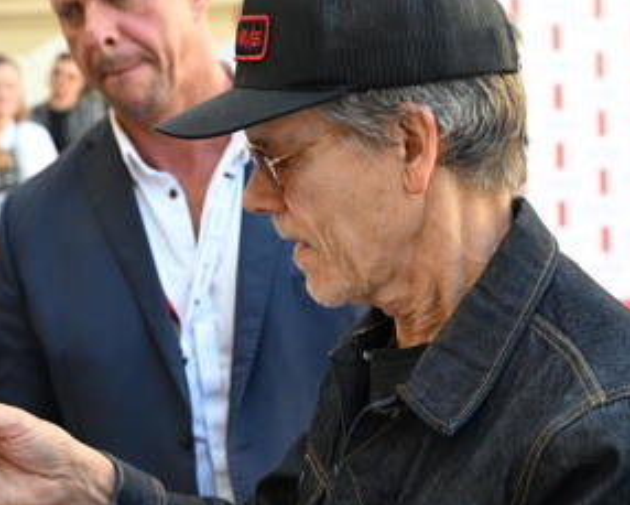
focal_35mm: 102
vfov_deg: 15.1
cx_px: 302
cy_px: 362
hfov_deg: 18.8
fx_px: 1902
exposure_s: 1/500
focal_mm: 45
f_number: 4.5
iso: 1250
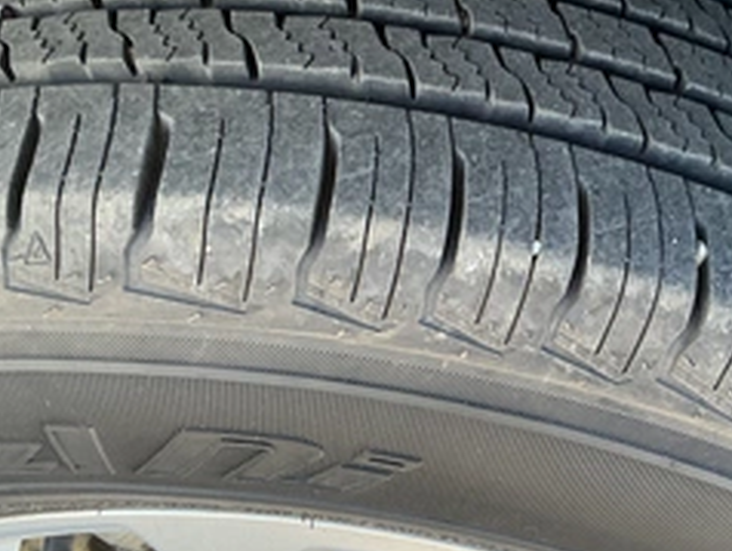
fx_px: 995
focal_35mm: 47
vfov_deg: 30.9
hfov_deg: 39.7
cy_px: 262
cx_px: 511
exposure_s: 1/122
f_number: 1.8
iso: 50
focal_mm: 3
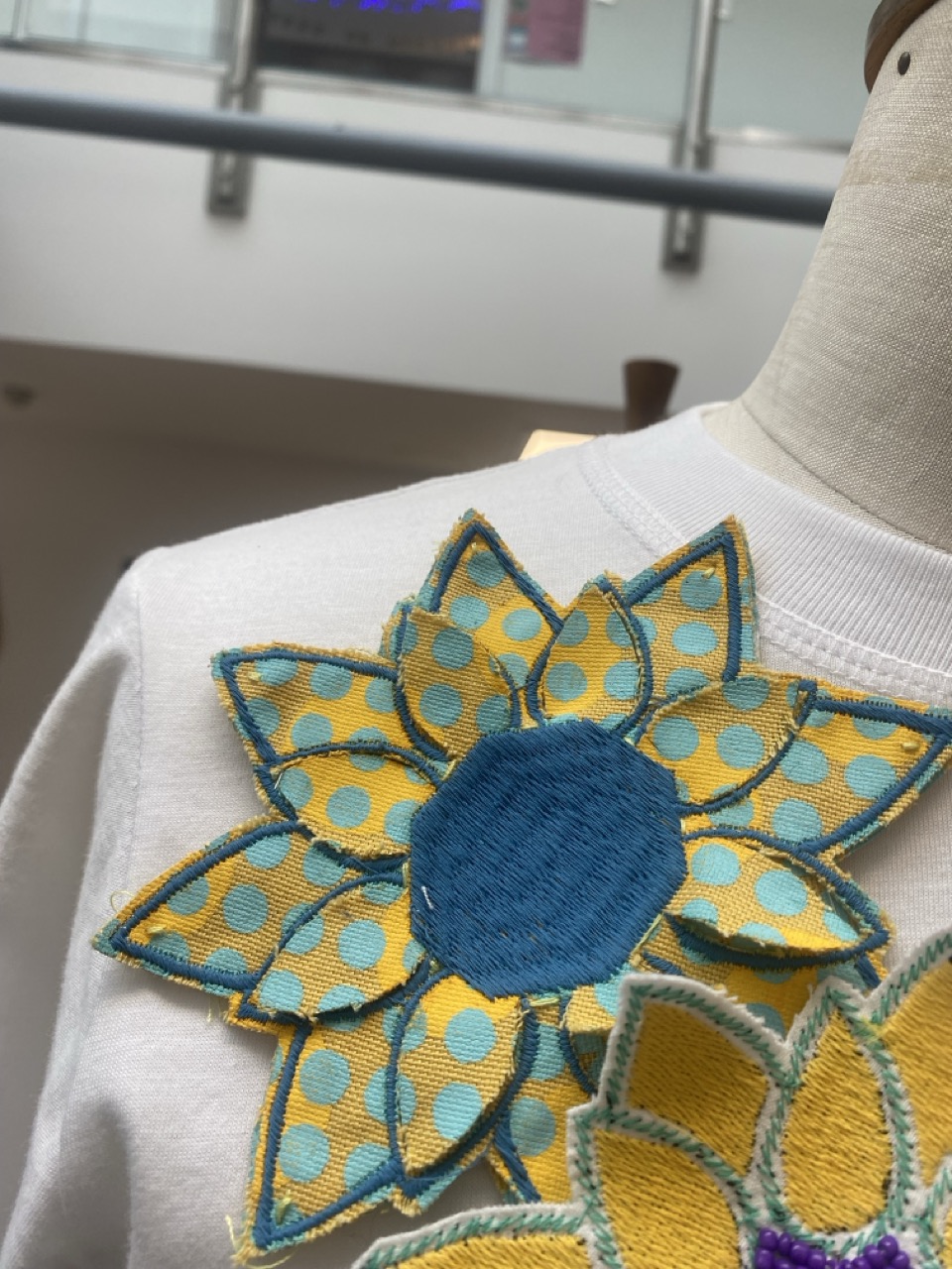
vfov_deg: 67.3
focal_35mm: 26
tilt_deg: -0.3
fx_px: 953
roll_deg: -6.0
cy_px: 634
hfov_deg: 53.1
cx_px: 476
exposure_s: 1/121
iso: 50
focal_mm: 4.25
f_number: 1.8
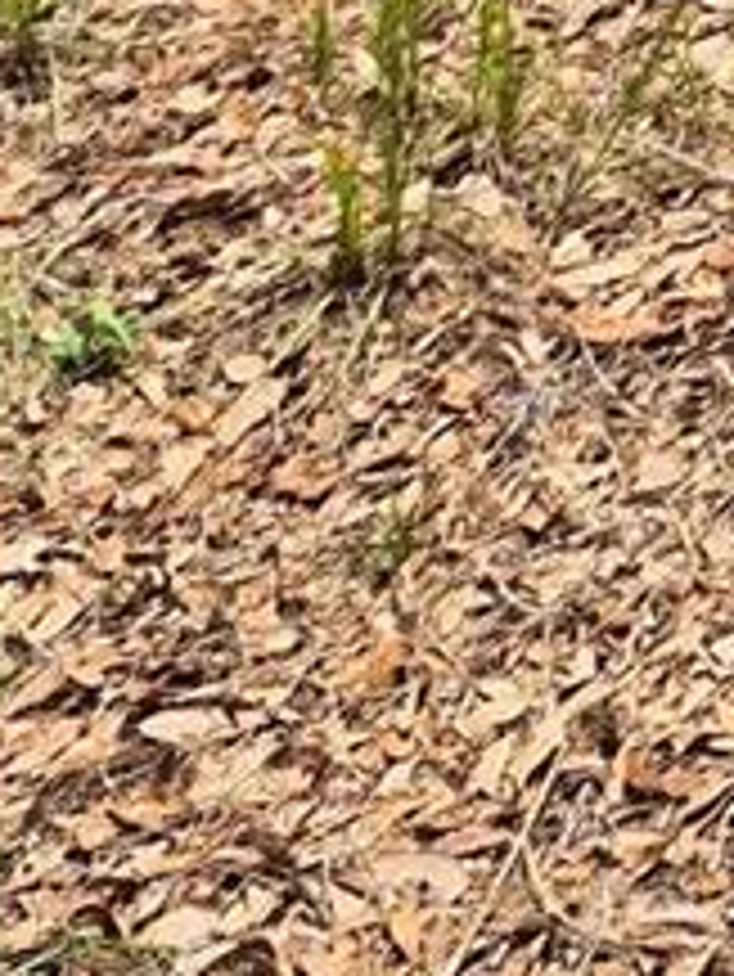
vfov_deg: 12.4
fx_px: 3587
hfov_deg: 9.9
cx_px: 1900
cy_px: -1322
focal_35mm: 127
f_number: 1.8
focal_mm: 5.4
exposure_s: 1/4944
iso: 80
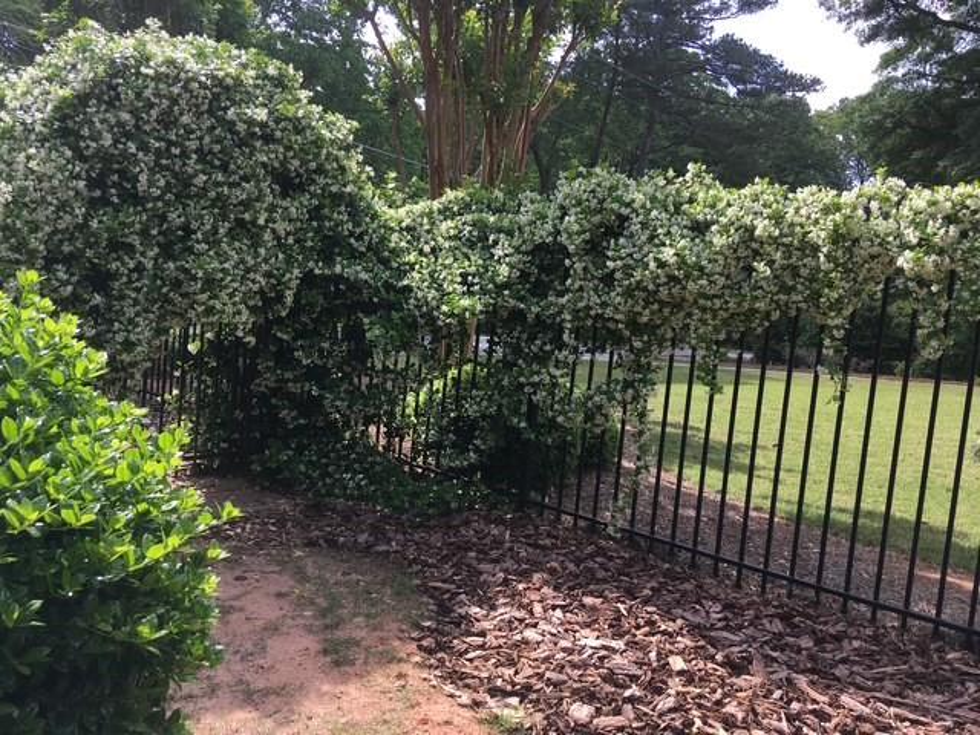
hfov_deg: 61.7
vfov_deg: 48.2
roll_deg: -6.9
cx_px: 490
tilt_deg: -3.3
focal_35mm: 29
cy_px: 368
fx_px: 821
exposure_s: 1/630
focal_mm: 4.15
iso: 25
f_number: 2.2
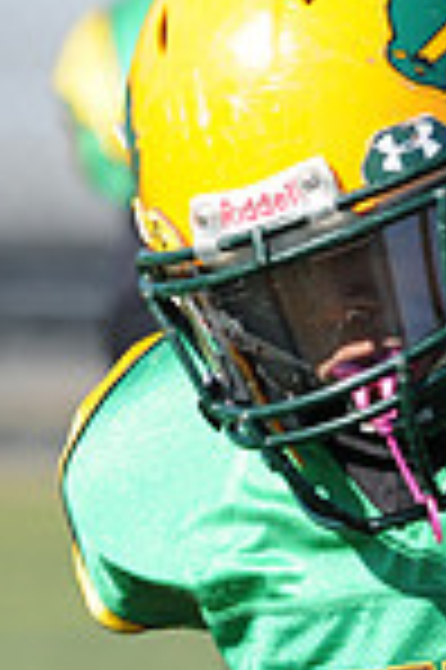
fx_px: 32725
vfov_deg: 1.2
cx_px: 426
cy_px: 976
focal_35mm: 1757
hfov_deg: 0.8
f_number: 6.3
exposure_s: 1/500
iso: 200
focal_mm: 300
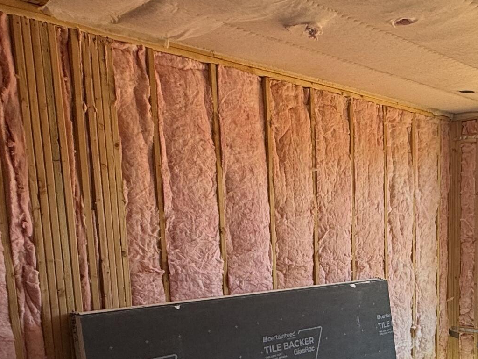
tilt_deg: -8.7
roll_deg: +1.1
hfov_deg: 41.9
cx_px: 434
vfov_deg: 33.7
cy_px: 306
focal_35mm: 41
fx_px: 566
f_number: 2.2
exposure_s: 1/136
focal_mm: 2.22
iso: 50
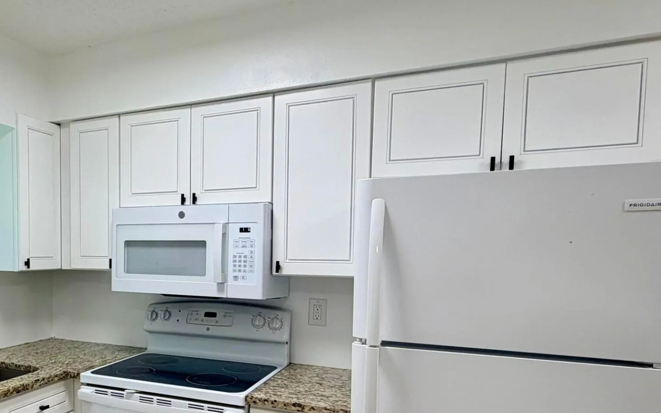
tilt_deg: -3.7
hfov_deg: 61.2
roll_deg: -0.1
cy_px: 283
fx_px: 522
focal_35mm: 29
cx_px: 169
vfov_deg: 42.4
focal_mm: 2.22
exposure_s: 1/120
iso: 80
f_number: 2.2
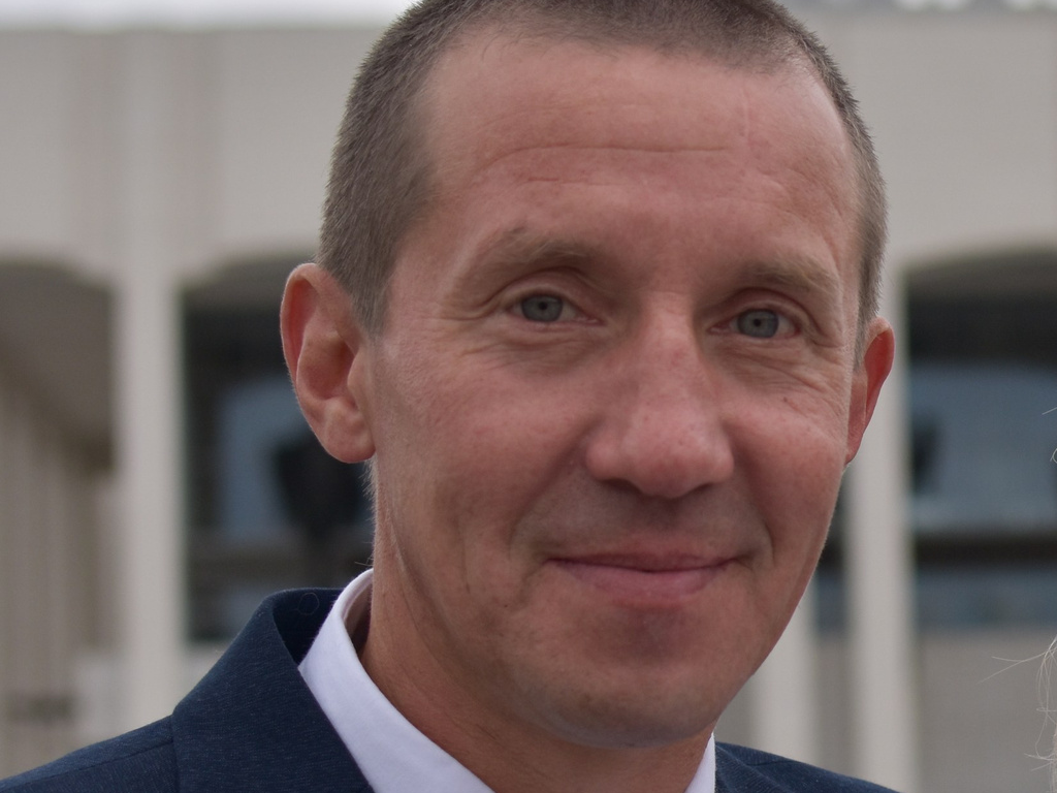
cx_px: 1123
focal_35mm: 126
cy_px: 549
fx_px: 3854
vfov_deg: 11.7
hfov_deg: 15.3
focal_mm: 35
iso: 200
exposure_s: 1/1600
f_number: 2.8
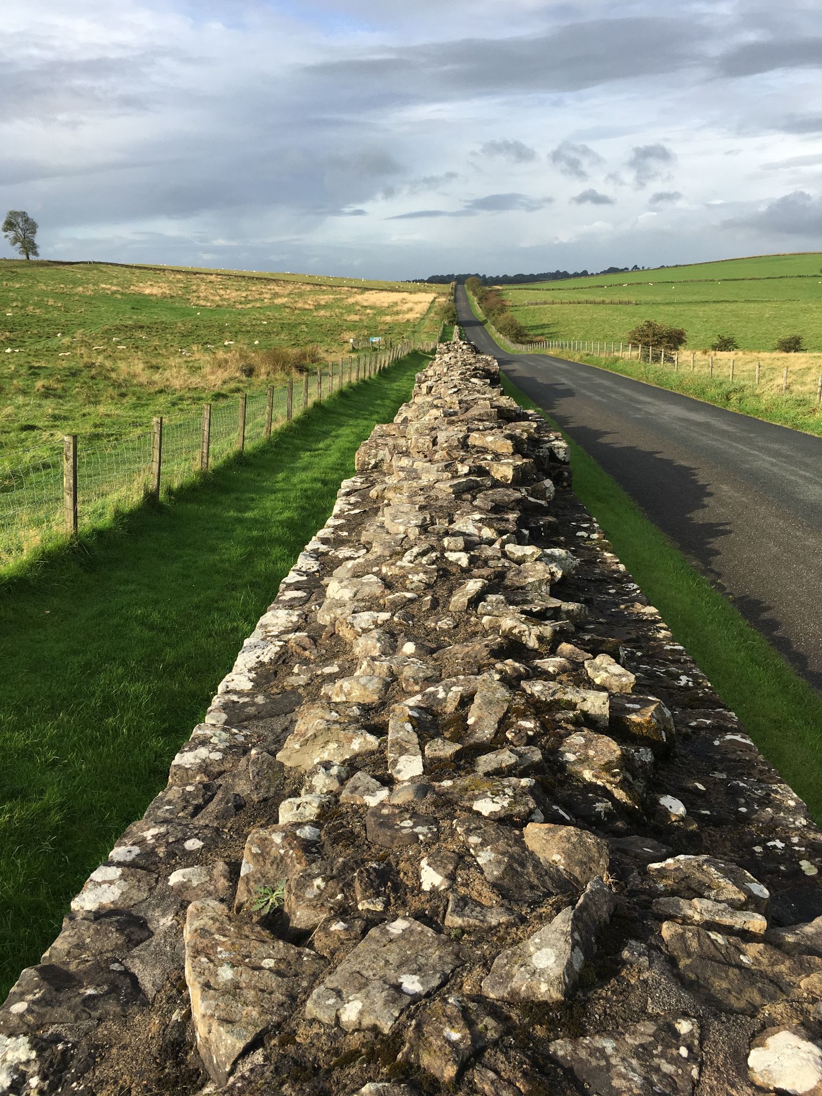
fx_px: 918
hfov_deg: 48.2
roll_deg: +2.3
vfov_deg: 61.7
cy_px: 548
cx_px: 411
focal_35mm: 29
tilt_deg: -15.0
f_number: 2.2
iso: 25
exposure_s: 1/1054
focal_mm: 4.15
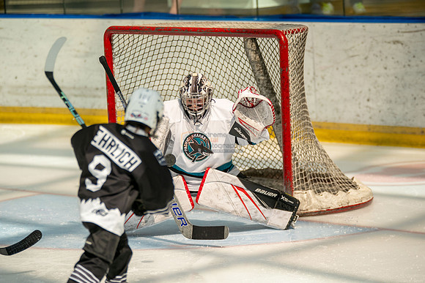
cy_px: 142
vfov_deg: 6.6
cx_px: 212
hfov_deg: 9.8
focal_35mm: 209
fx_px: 2468
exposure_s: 1/6400
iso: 1600
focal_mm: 209
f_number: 3.2
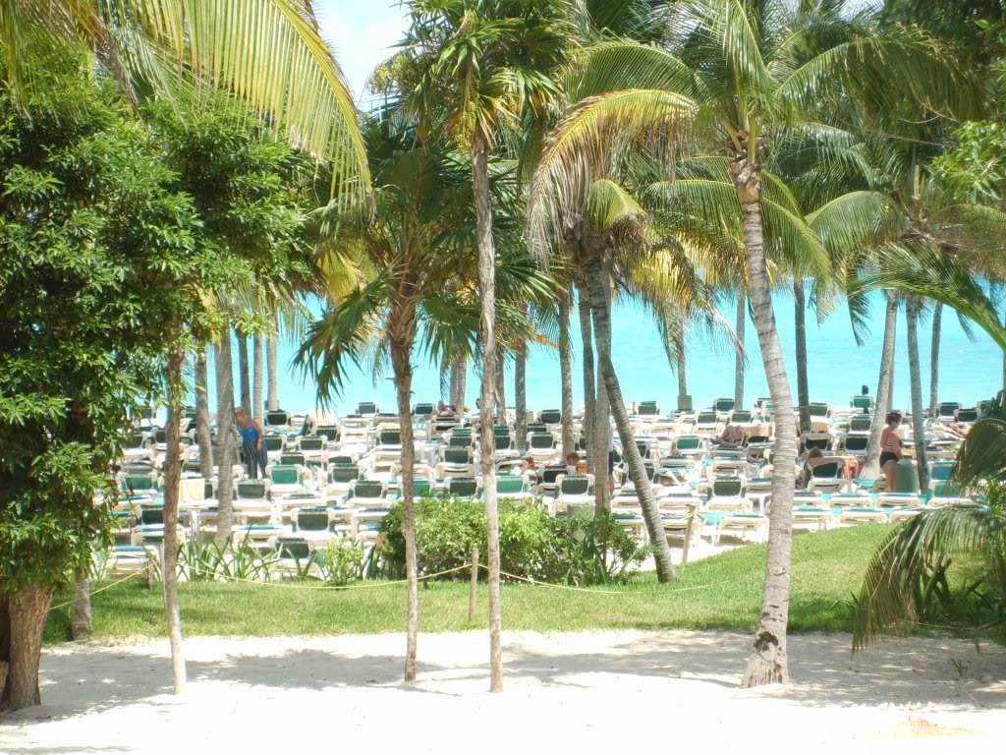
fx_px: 3051
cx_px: 503
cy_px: 378
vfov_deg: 14.1
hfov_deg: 18.7
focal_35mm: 105
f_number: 4.9
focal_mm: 17.4
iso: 50
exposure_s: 1/250
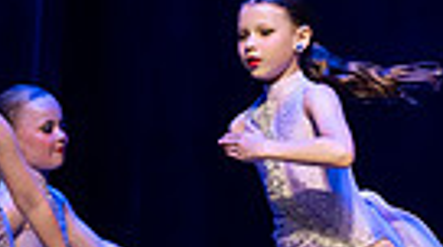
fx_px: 6474
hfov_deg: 3.9
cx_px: -84
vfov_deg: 2.2
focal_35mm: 552
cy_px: 159
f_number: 2.8
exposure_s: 1/640
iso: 4000
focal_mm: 107
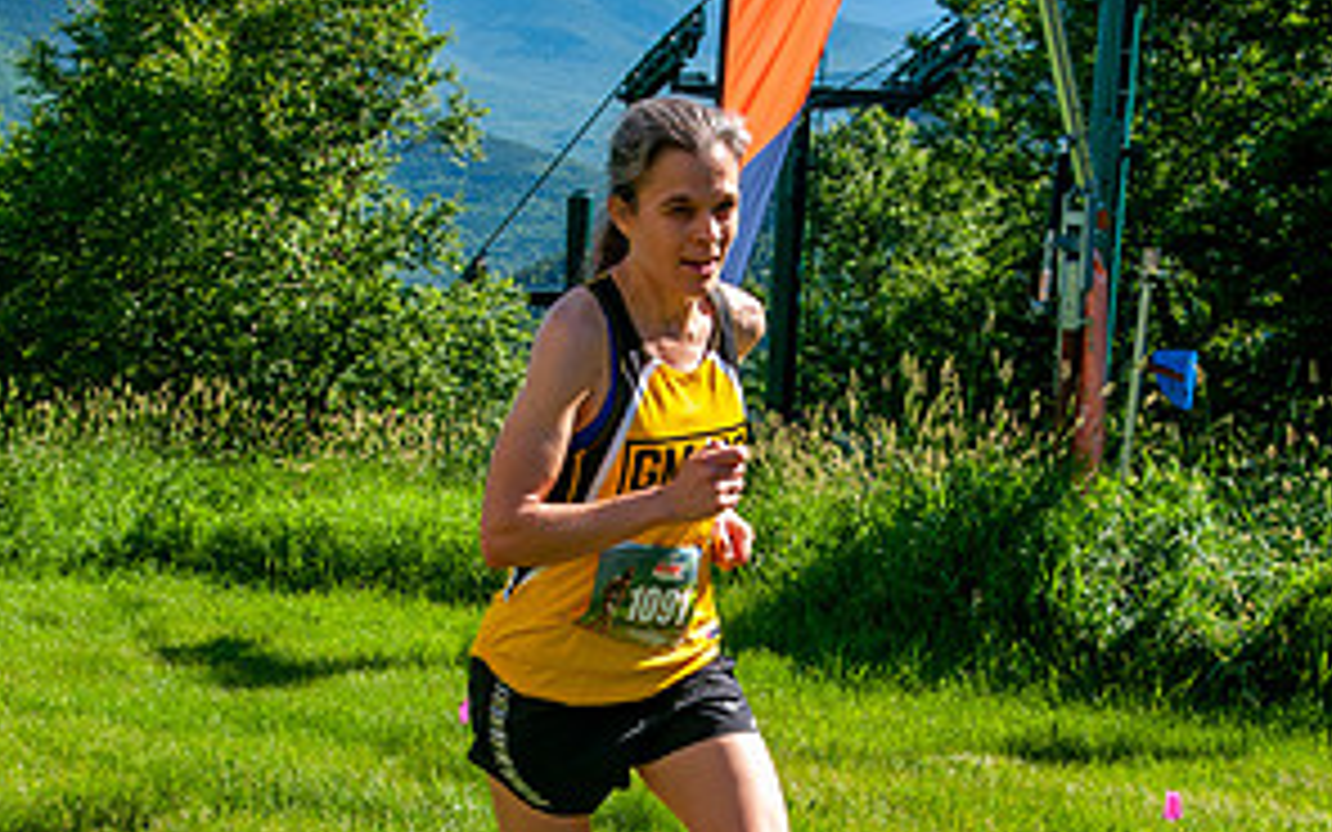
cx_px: 664
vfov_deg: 16.3
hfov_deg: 26.1
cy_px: 715
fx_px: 2868
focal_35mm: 79
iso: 200
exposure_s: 1/400
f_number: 8
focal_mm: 34
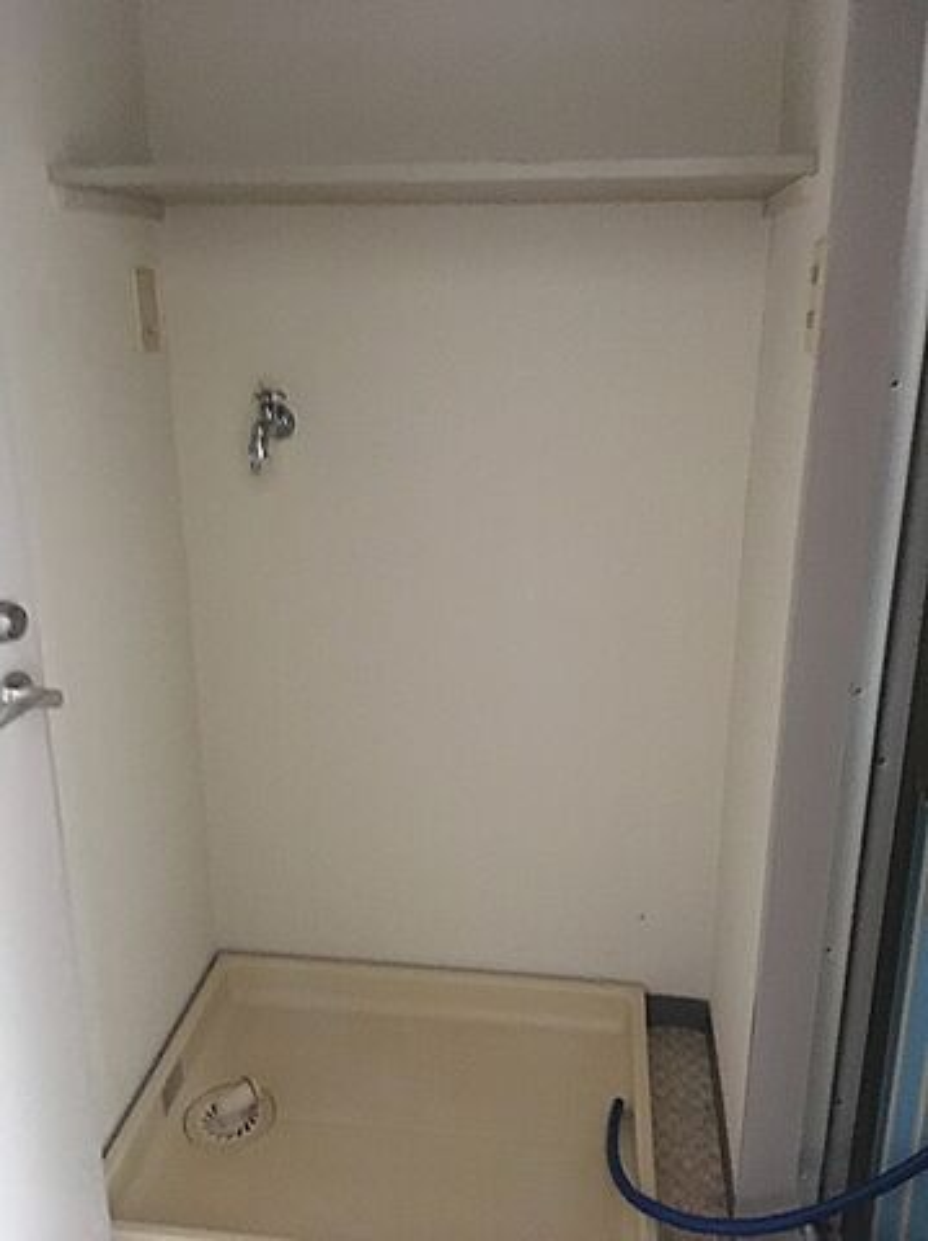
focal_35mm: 29
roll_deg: -1.3
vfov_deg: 61.7
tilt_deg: -16.2
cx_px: 464
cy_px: 620
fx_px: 1038
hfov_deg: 48.2
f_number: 2.2
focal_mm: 4.15
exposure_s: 1/15
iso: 500
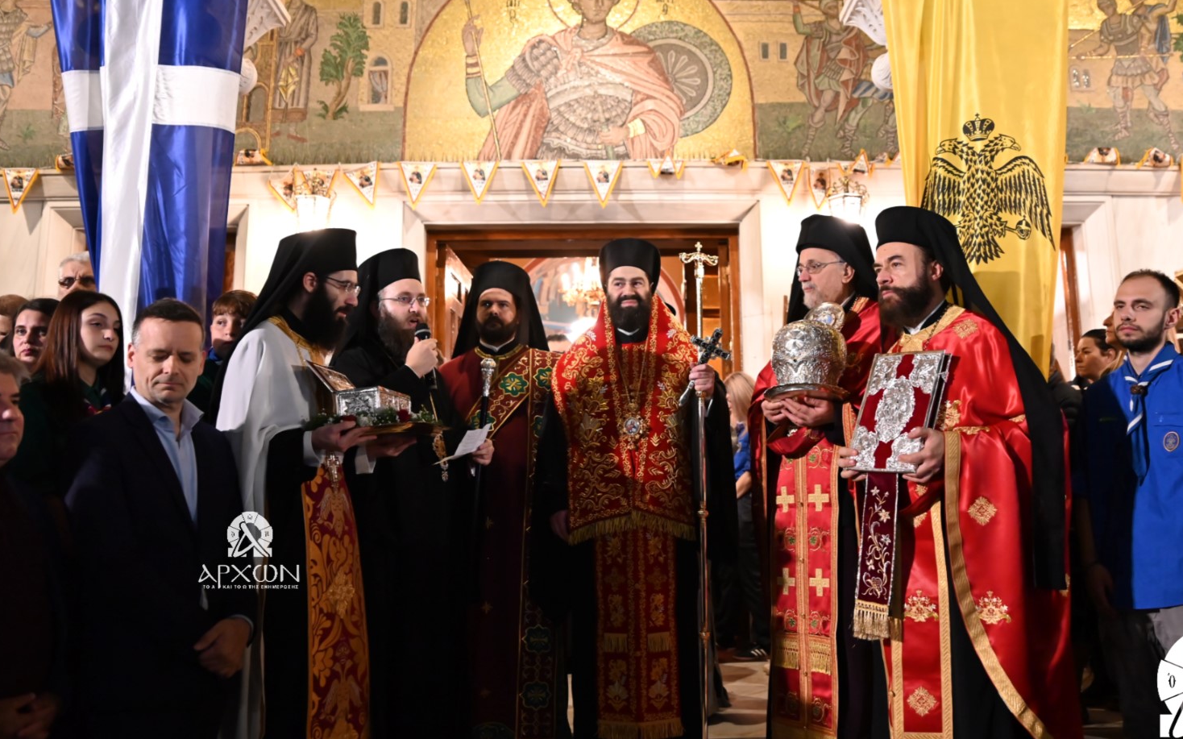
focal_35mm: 30
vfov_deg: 41.8
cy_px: 346
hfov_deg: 62.9
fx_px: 967
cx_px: 625
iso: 3200
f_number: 2.8
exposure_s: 1/100
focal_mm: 24
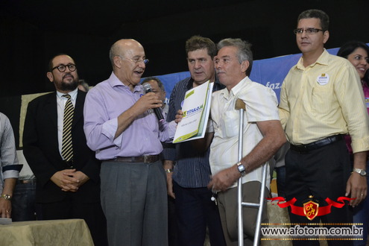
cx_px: 184
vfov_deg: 28.1
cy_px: 123
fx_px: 492
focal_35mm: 48
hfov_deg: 41.1
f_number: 4.2
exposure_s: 1/60
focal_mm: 32
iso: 2500
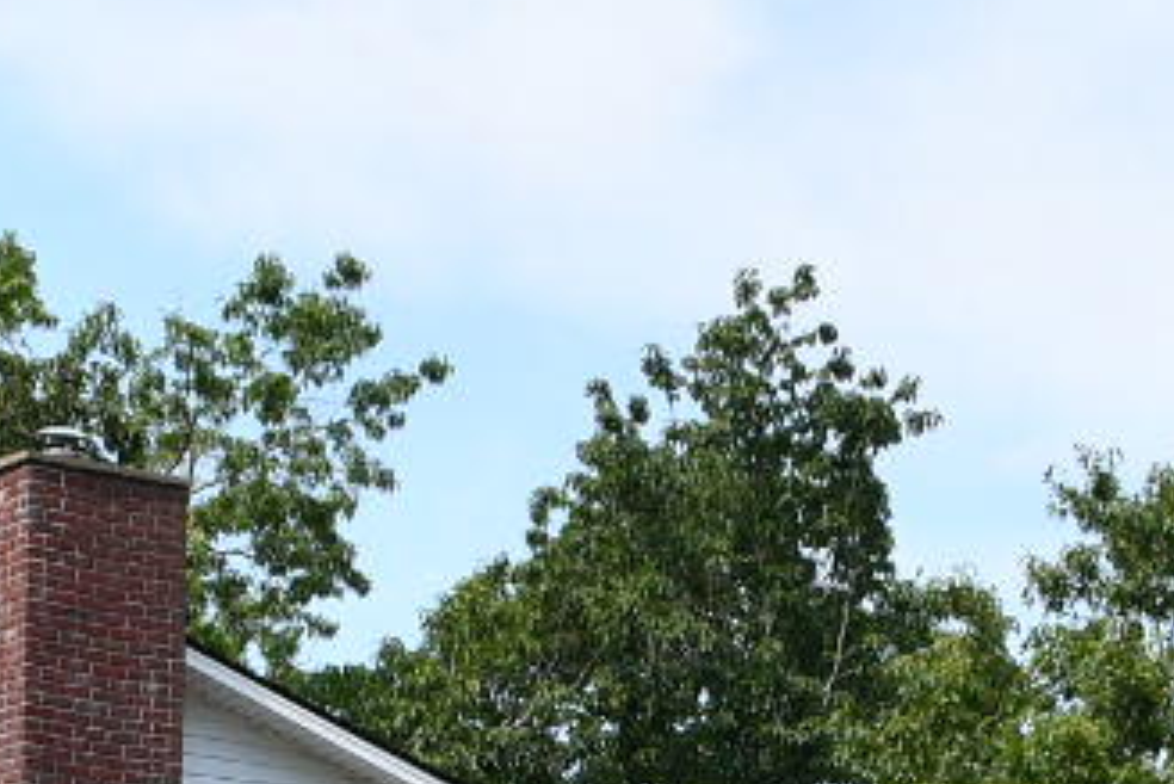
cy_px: 1618
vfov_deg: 8.5
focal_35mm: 153
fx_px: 4991
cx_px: 676
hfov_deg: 13.4
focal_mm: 21
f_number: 8
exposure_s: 1/250
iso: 140
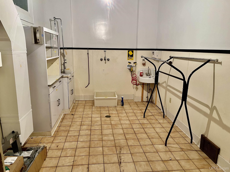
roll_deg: -1.0
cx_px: 115
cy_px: 86
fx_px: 173
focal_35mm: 26
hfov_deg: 67.3
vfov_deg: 53.1
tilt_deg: -13.2
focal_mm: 5.1
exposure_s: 1/60
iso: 100
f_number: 1.6
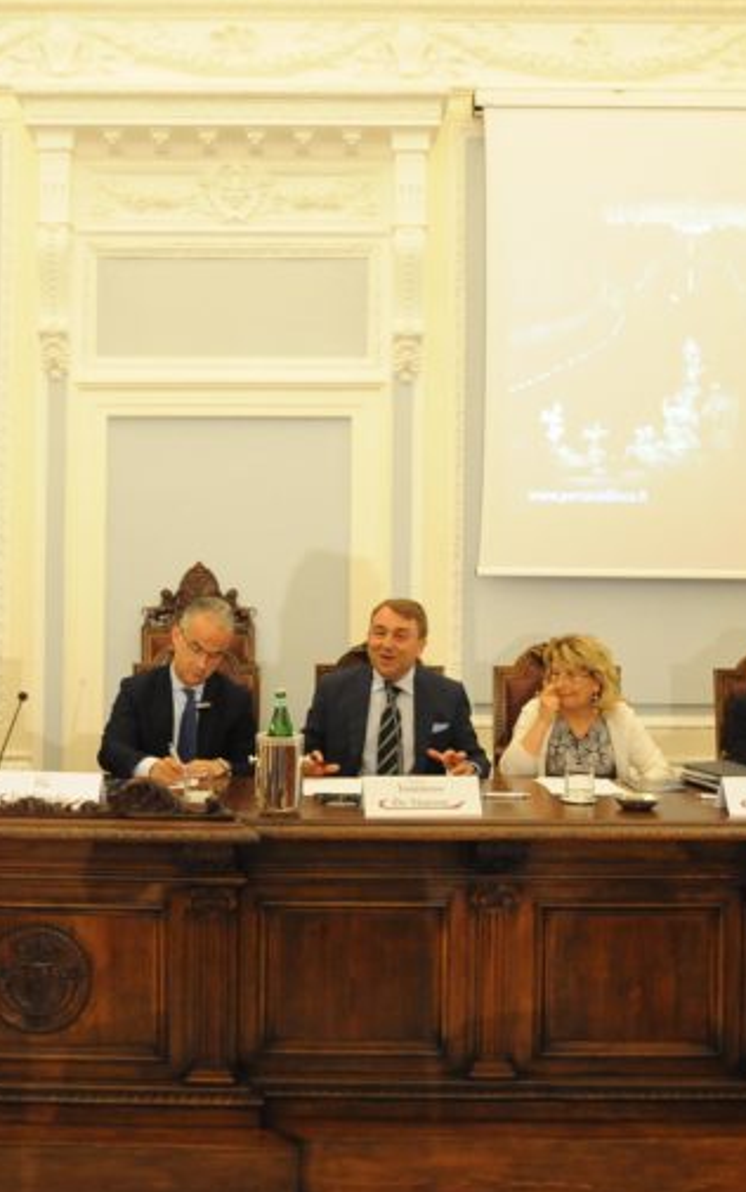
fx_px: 1008
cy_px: 600
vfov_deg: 61.2
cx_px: 361
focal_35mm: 31
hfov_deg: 40.6
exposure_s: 1/60
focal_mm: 20
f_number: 3.2
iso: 4000
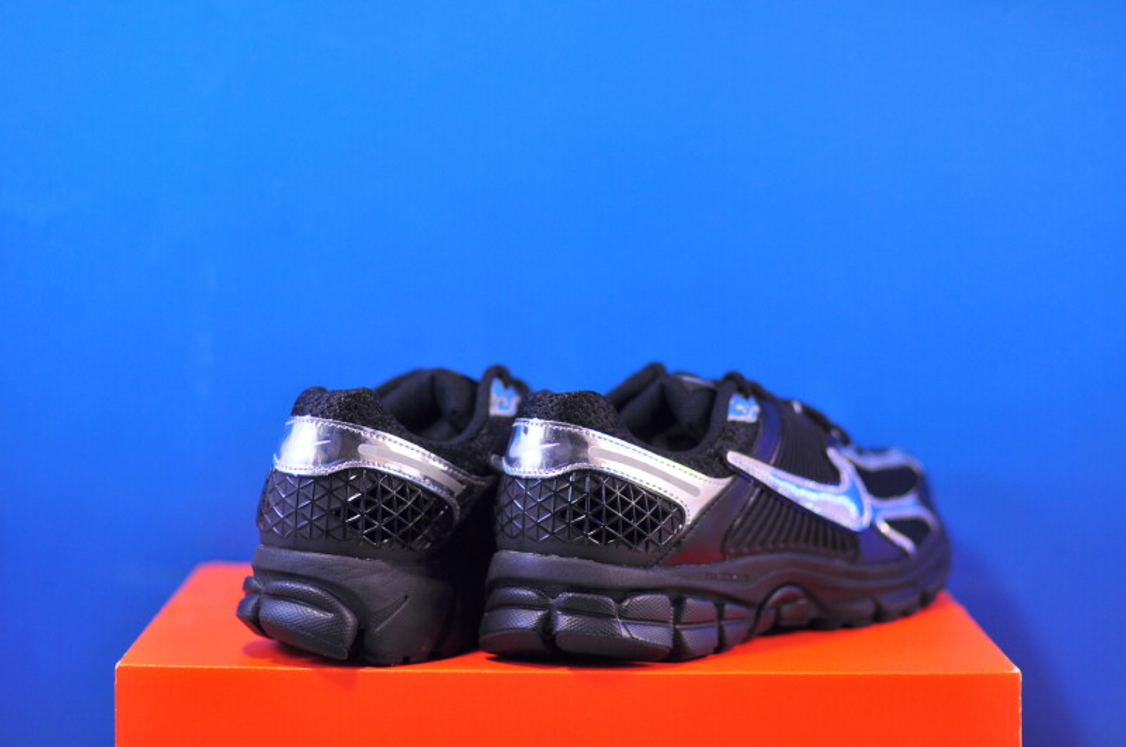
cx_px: 563
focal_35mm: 75
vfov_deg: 18.1
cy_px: 374
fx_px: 2342
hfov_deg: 27.0
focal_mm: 50
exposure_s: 1/320
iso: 250
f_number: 2
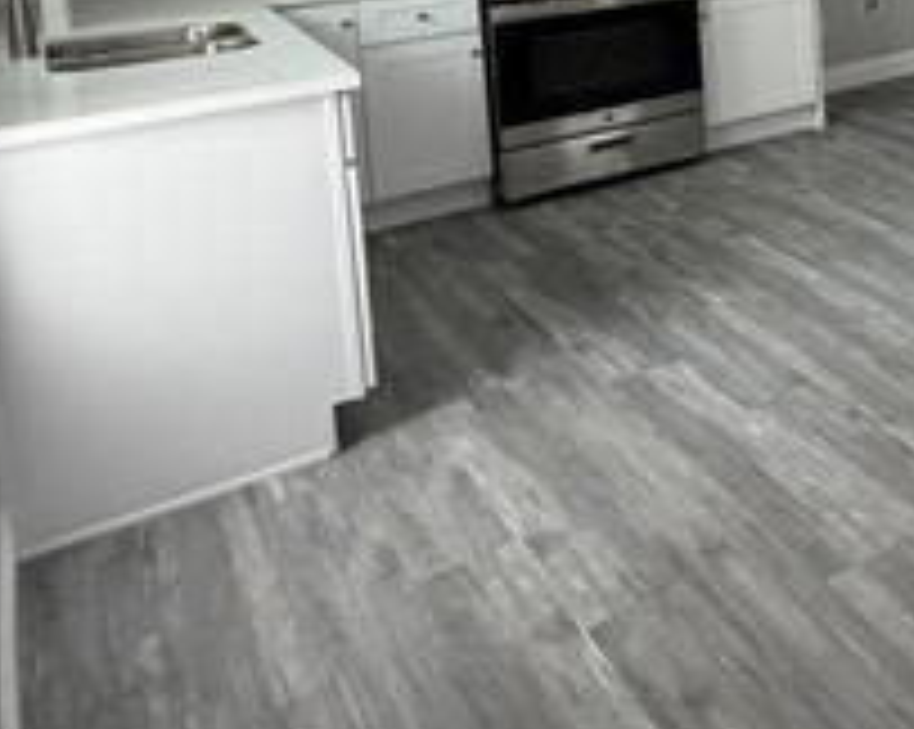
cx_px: 1285
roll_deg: +2.5
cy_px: -126
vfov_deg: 29.2
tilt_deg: -4.0
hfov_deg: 29.6
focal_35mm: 45
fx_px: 1216
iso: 125
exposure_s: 1/121
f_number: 2.2
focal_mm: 2.22
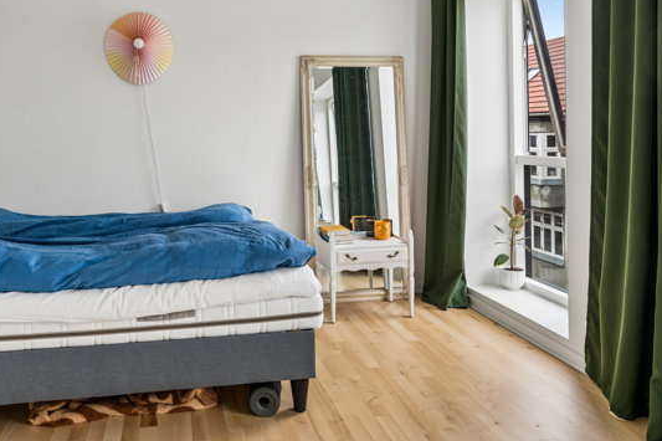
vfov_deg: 46.7
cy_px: 127
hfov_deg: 66.5
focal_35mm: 27
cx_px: 251
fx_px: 496
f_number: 7.1
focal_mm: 18
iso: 800
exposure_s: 1/40
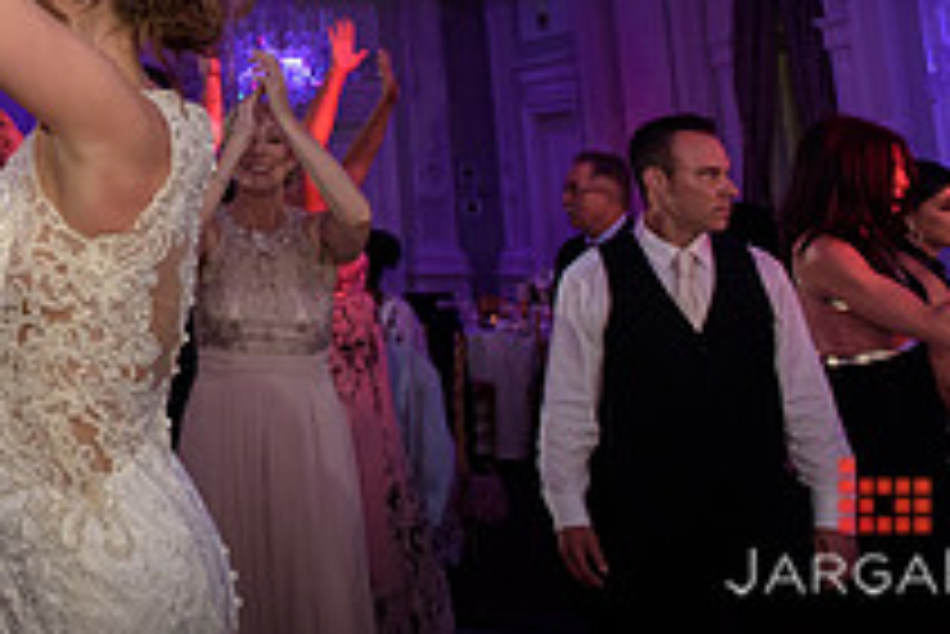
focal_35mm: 66
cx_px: -149
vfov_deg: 19.2
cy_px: -178
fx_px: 1743
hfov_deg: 27.4
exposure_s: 1/125
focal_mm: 24
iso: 1600
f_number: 3.2
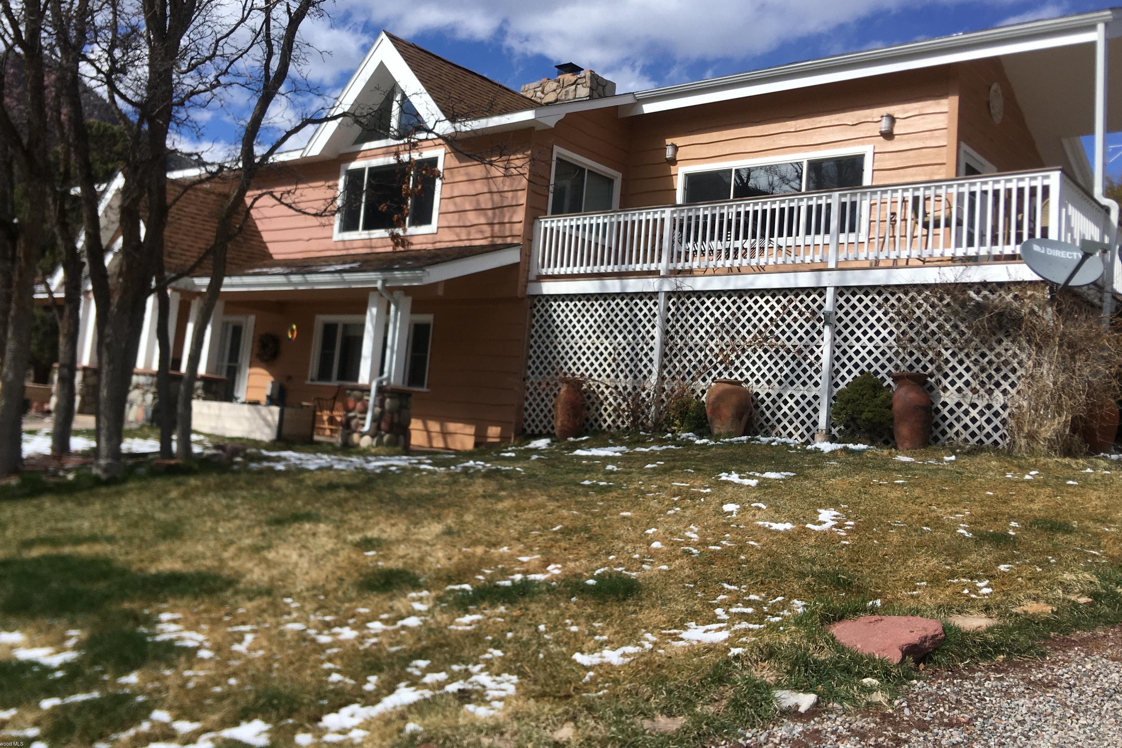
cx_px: 543
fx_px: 1028
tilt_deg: +7.7
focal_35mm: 33
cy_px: 312
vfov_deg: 39.9
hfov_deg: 57.2
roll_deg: -5.0
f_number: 2.2
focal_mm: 4.15
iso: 25
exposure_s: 1/2137
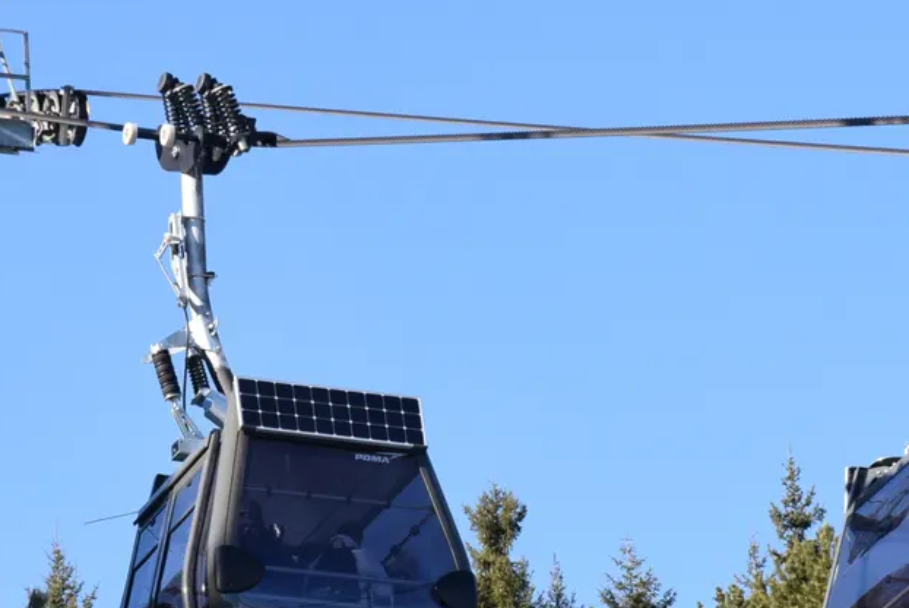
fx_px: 7682
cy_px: 462
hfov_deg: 6.8
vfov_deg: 4.5
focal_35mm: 304
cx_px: 530
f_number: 8
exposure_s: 1/250
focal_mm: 105
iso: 250
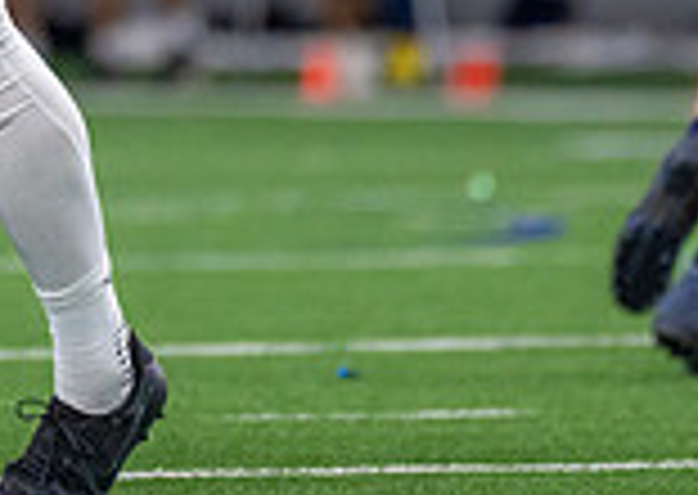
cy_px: -343
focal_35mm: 1047
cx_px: -461
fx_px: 20710
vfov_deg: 1.4
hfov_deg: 1.9
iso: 2000
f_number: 2.8
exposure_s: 1/1000
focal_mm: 200
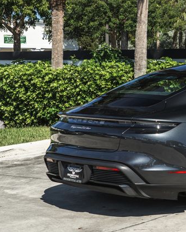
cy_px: 101
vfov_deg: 17.3
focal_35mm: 111
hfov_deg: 13.3
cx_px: 251
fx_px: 763
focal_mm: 48
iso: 100
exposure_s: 1/100
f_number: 8
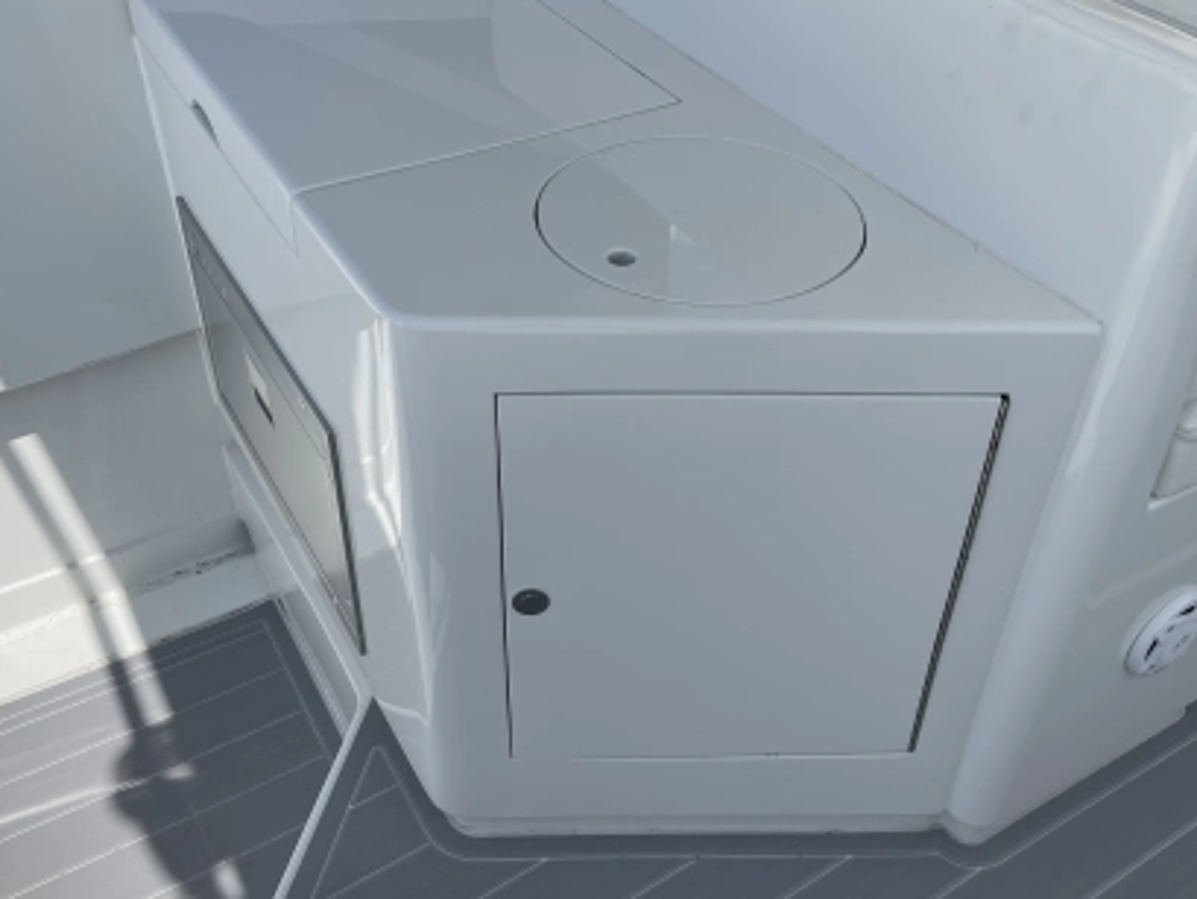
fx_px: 1211
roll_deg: -2.2
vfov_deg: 40.5
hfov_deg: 52.6
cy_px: 356
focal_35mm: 35
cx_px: 615
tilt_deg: -36.9
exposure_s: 1/4464
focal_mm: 4.2
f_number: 1.6
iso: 32
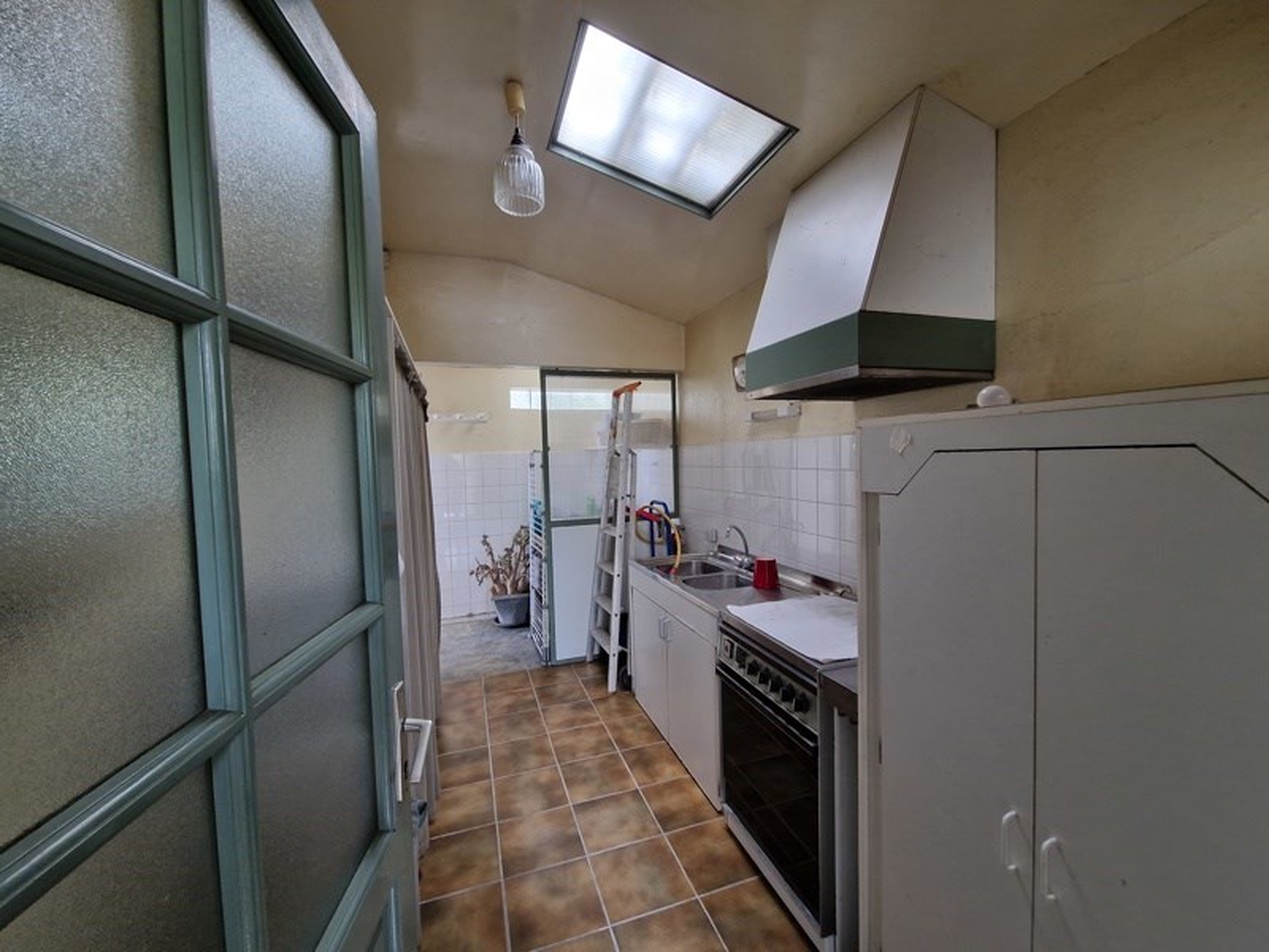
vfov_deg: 89.9
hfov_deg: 106.2
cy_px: 476
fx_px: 477
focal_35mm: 13
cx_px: 634
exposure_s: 1/33
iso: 400
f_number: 2.2
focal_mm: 2.2
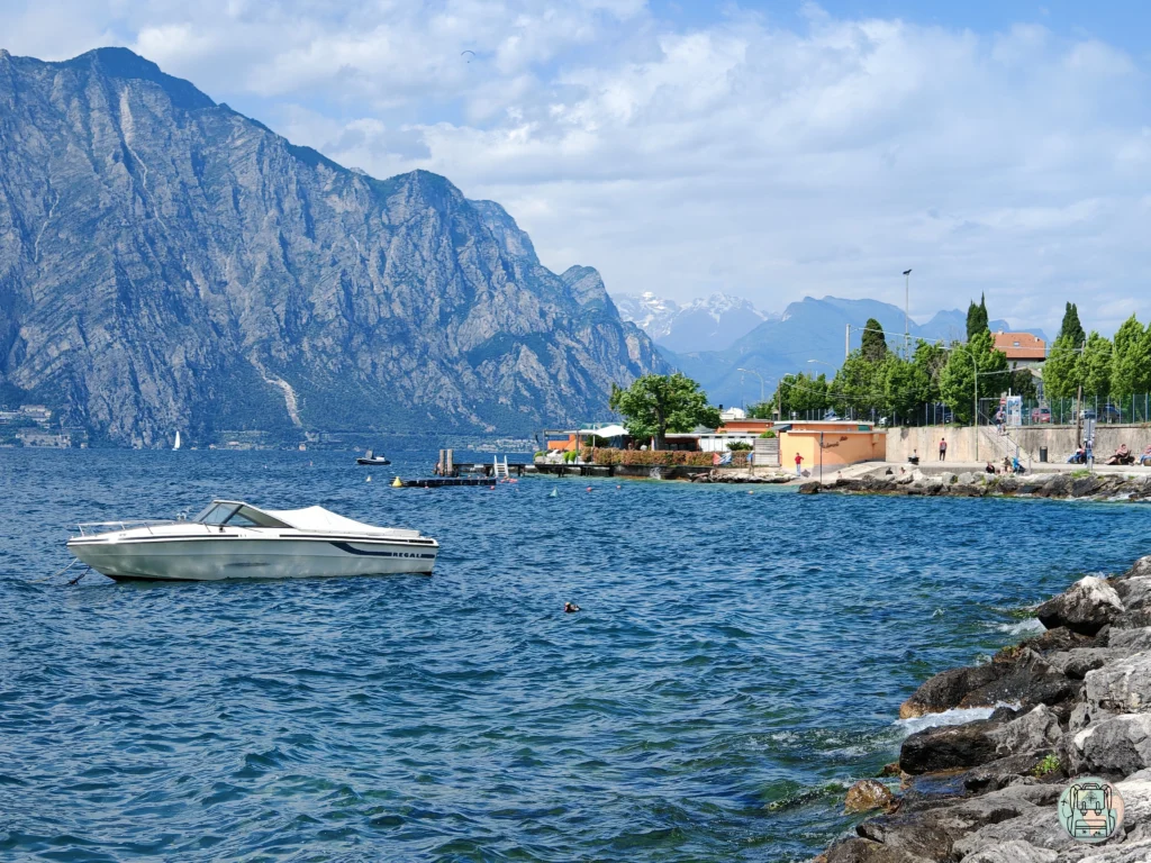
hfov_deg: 25.3
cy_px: 432
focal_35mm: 77
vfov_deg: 19.1
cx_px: 576
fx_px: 2560
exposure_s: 1/270
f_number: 2.6
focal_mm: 15.38
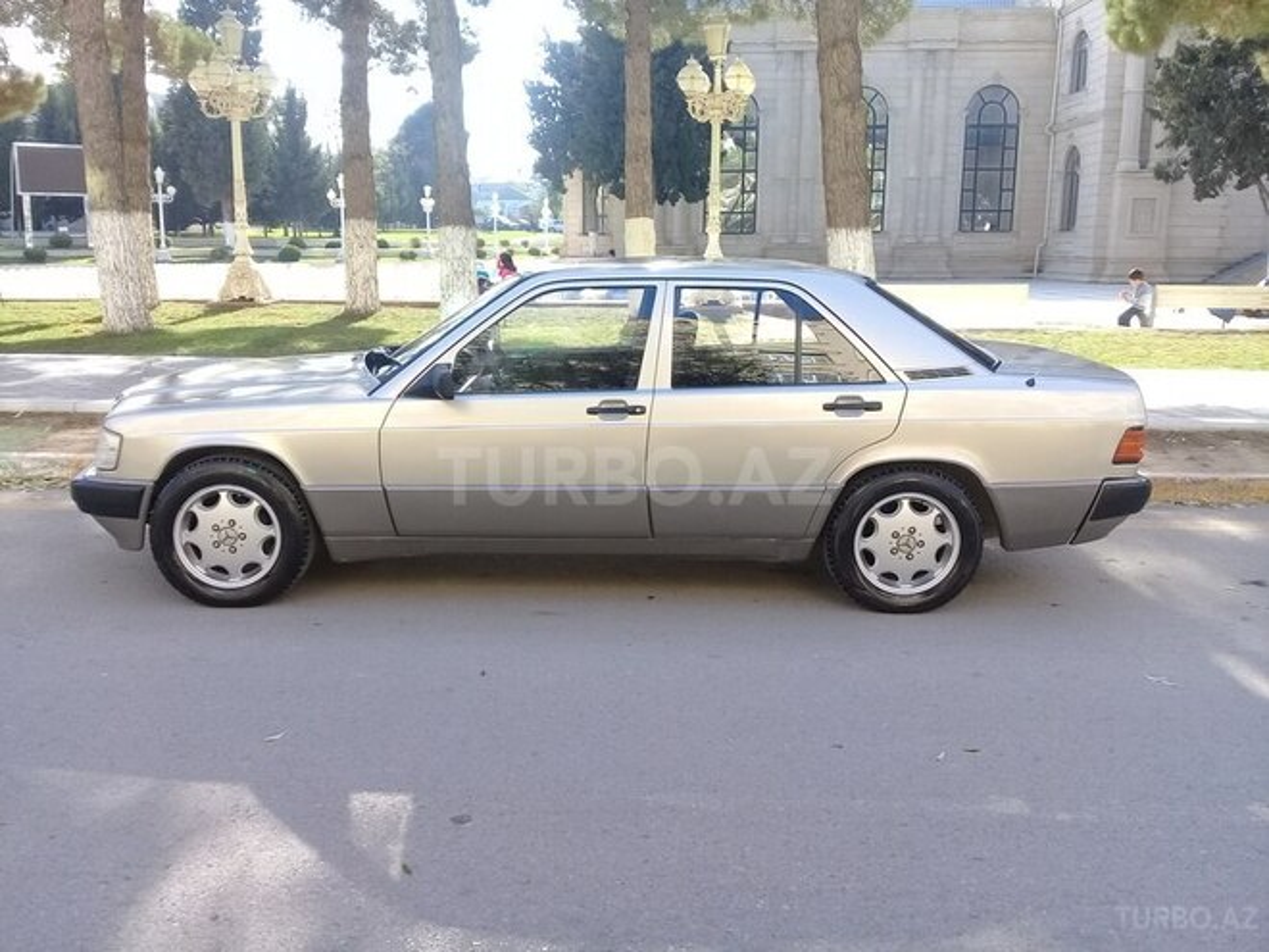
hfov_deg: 58.4
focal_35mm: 31
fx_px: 1136
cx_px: 634
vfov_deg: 45.4
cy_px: 476
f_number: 2.2
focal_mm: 3.3
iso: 50
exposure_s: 1/280
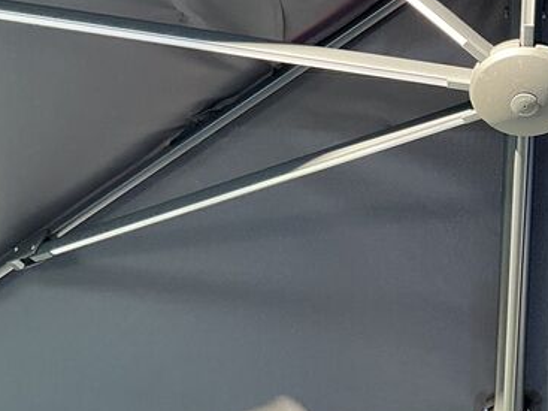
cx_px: 572
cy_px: 130
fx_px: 1250
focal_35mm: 79
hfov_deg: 23.5
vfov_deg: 18.6
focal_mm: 3
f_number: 1.8
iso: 40
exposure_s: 1/120
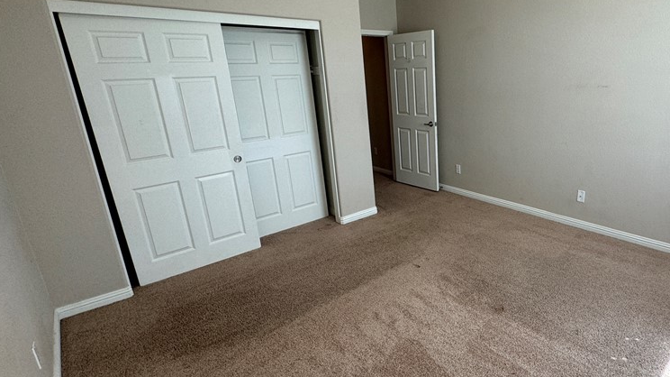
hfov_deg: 81.4
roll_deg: +2.2
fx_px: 373
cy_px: 178
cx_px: 439
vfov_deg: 53.5
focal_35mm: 21
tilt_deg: -15.4
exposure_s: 1/120
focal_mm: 2.22
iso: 125
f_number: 2.2
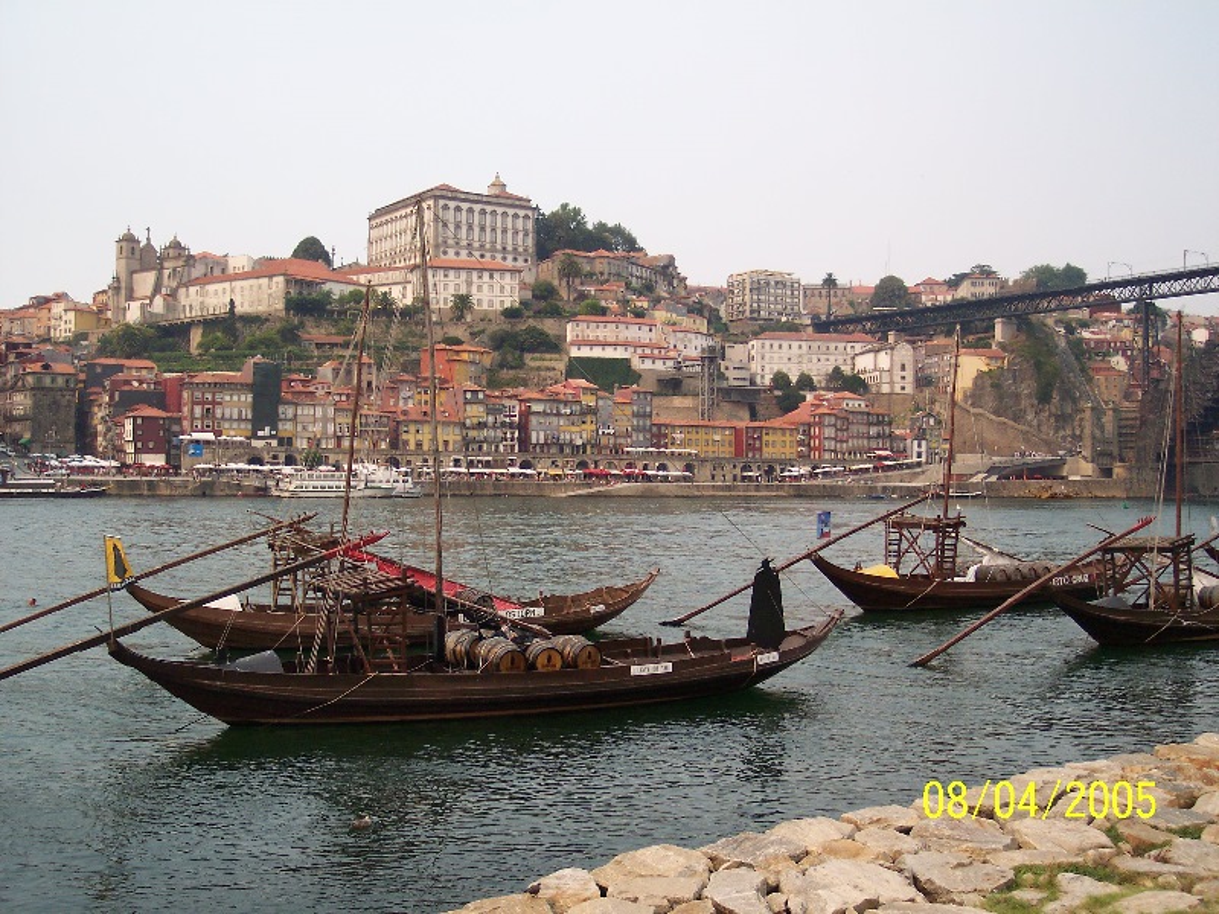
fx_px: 1338
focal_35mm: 38
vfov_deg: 37.7
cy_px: 457
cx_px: 610
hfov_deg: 49.0
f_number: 2.8
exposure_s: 1/700
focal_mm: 8
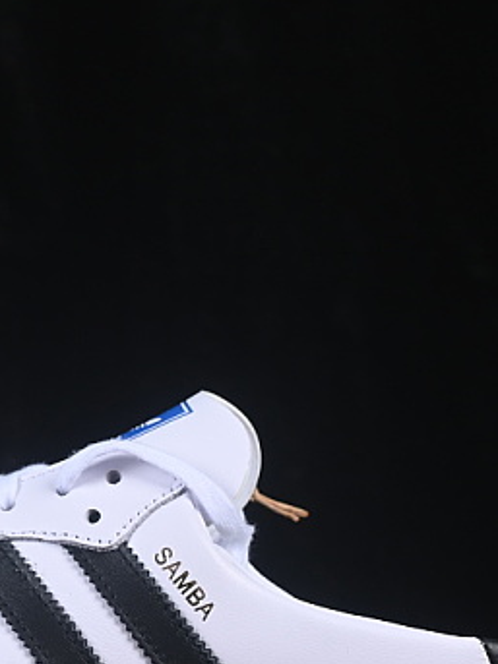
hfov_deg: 8.8
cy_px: 458
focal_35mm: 168
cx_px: 105
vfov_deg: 11.8
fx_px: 3225
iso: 160
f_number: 8
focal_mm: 50
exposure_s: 1/80
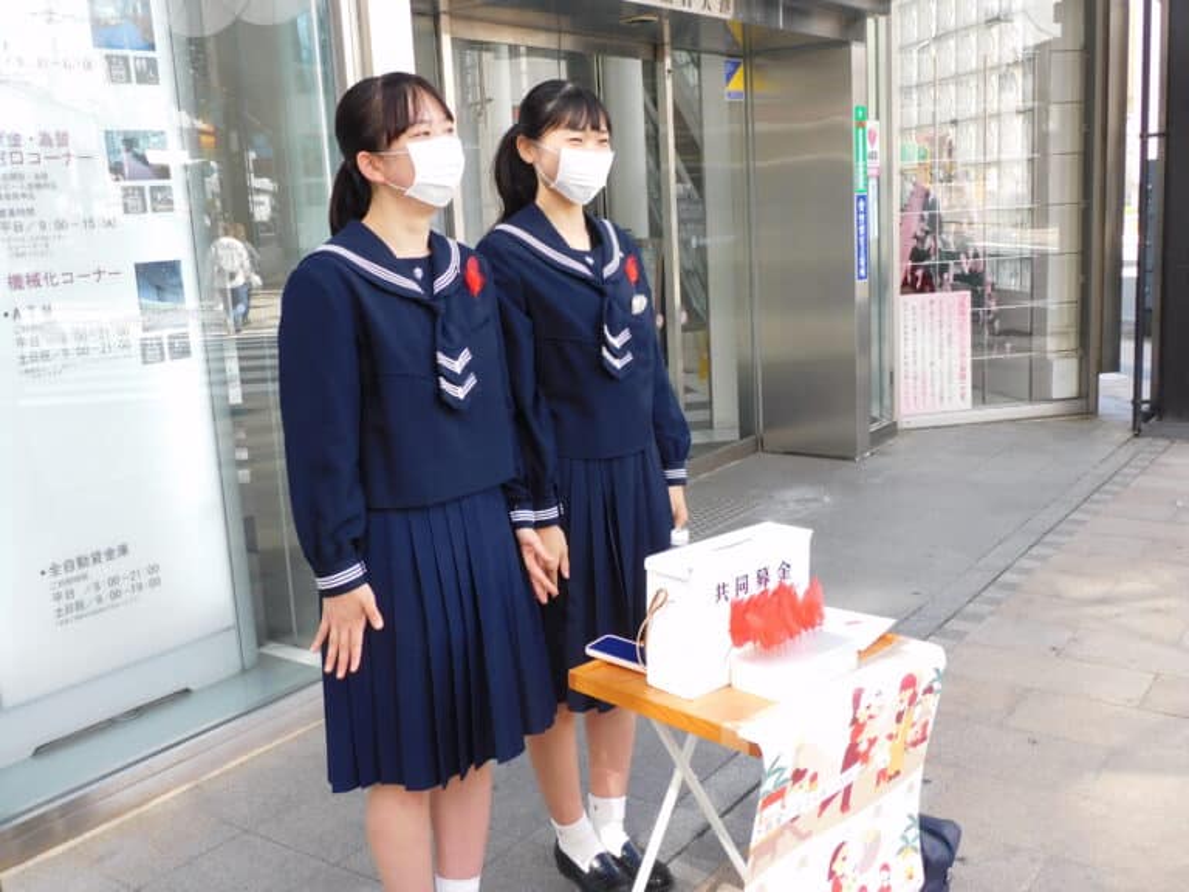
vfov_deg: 40.7
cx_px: 594
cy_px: 446
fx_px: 1202
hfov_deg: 52.6
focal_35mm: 35
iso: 125
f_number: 3.8
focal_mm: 6.3
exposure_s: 1/125
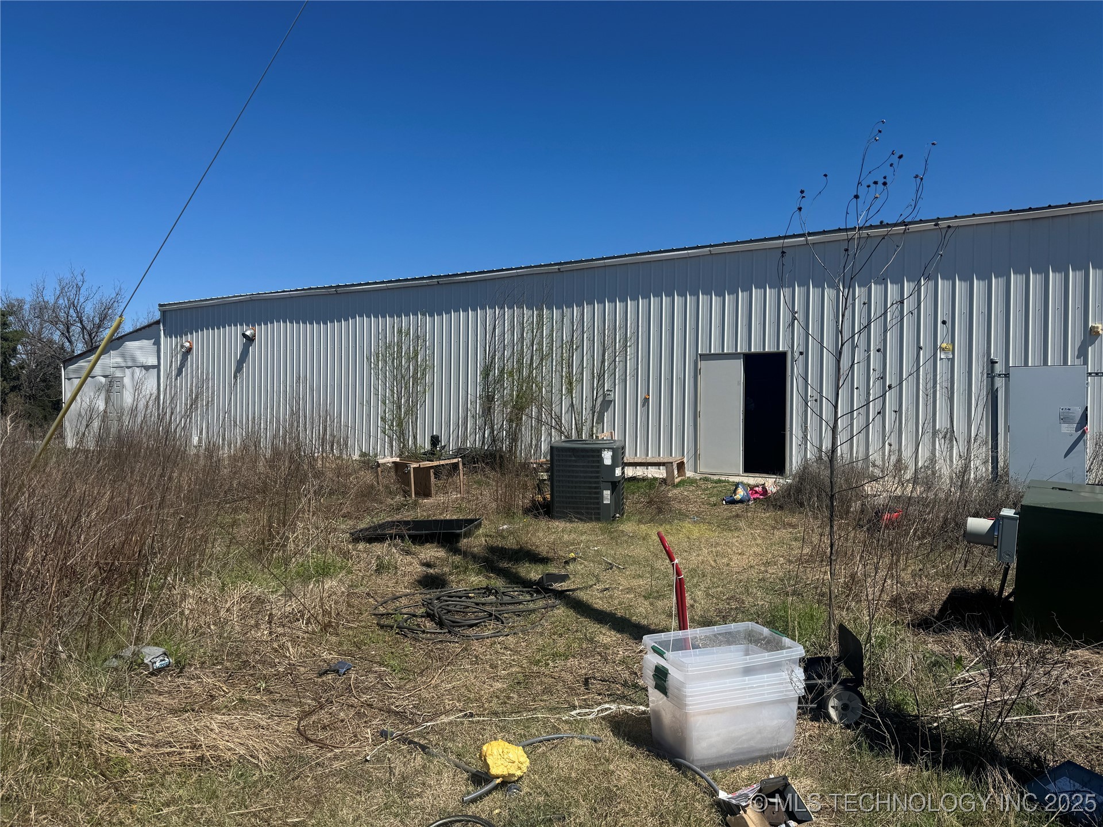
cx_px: 552
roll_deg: -0.7
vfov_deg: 56.8
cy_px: 414
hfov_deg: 71.6
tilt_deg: -0.9
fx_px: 765
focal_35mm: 24
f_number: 1.78
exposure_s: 1/5814
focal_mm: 6.86
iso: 80
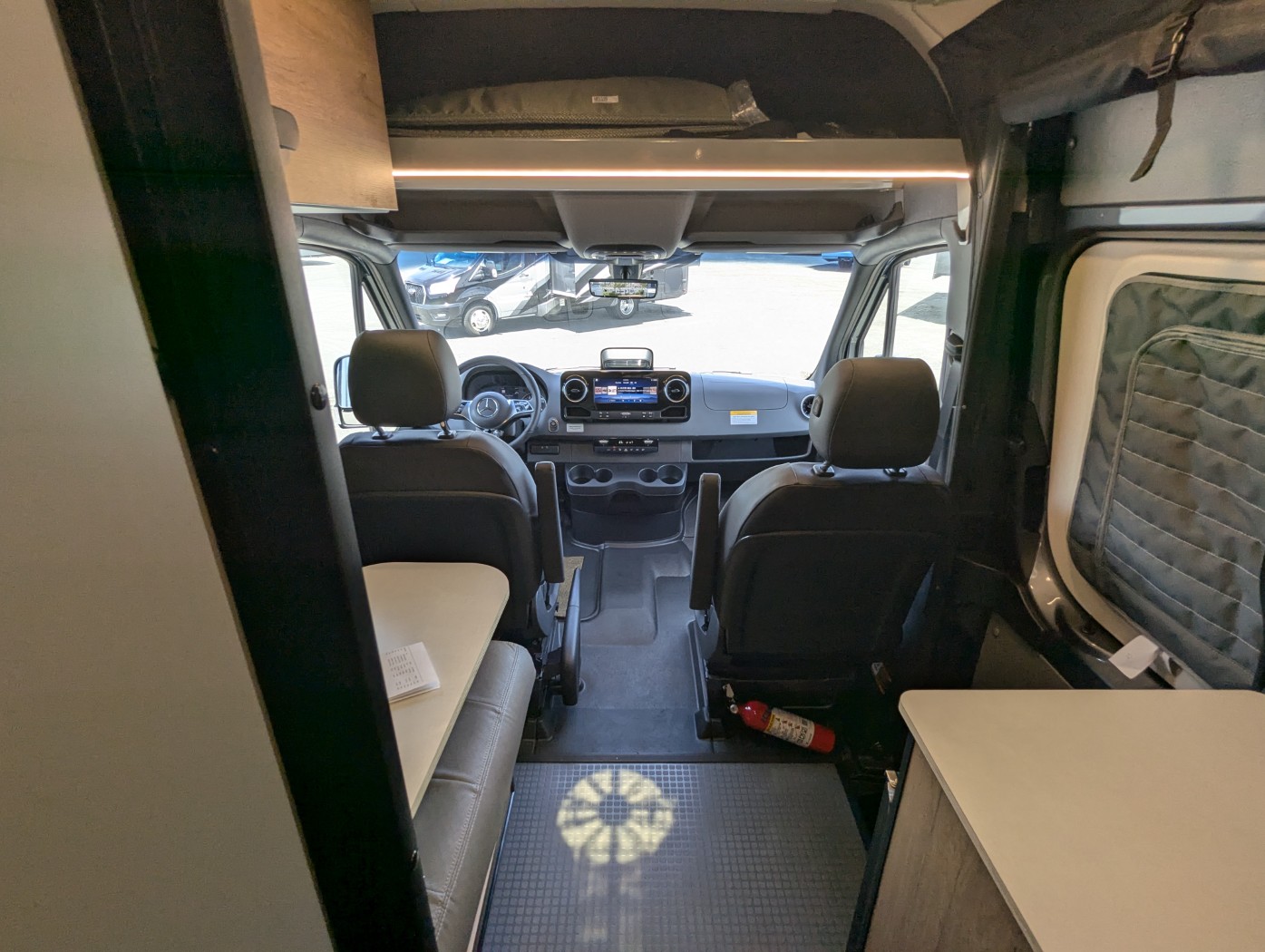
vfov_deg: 78.2
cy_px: 476
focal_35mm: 16
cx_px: 632
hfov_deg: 94.4
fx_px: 585
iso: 67
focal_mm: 2.35
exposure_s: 1/149
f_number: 2.2
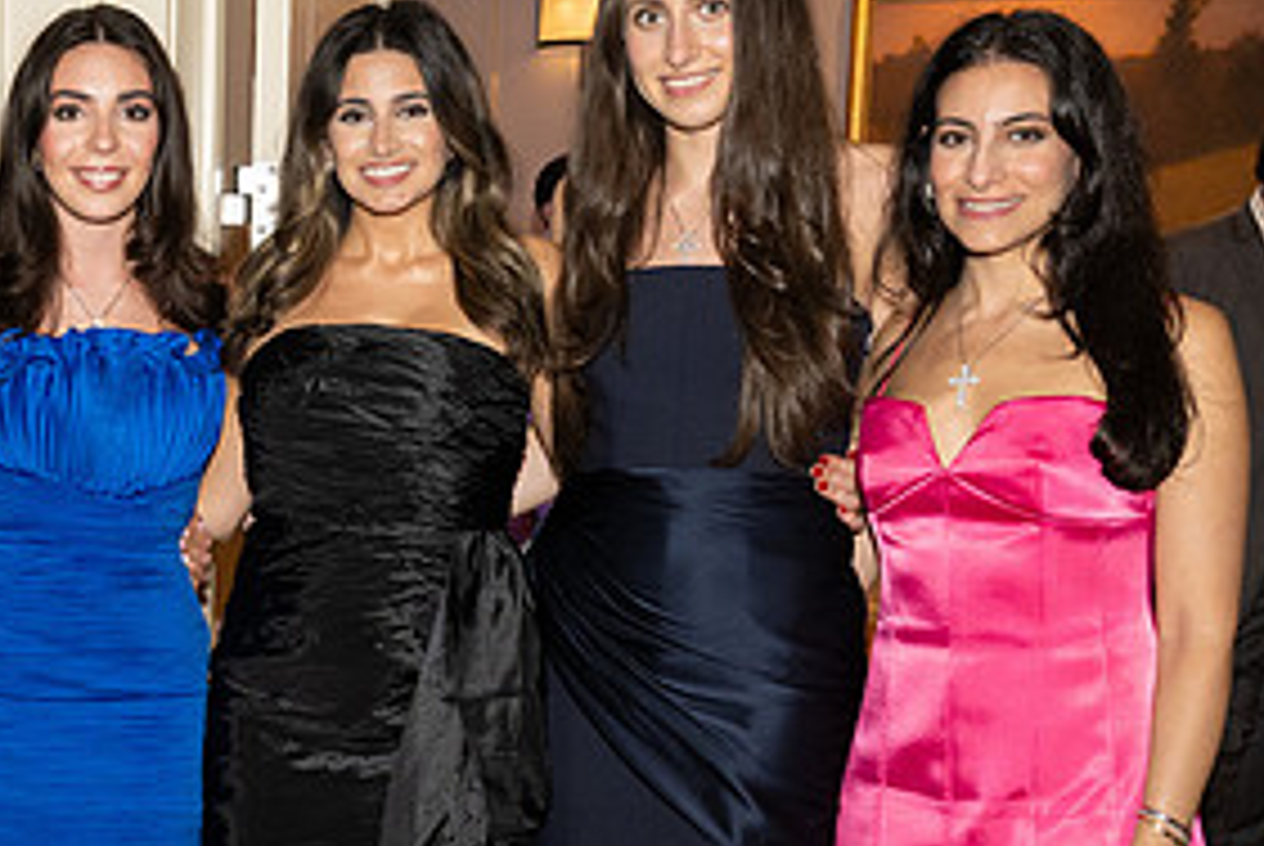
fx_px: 2495
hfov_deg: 27.0
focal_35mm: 71
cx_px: 25
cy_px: 686
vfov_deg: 19.0
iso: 800
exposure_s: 1/100
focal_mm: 24
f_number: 5.6
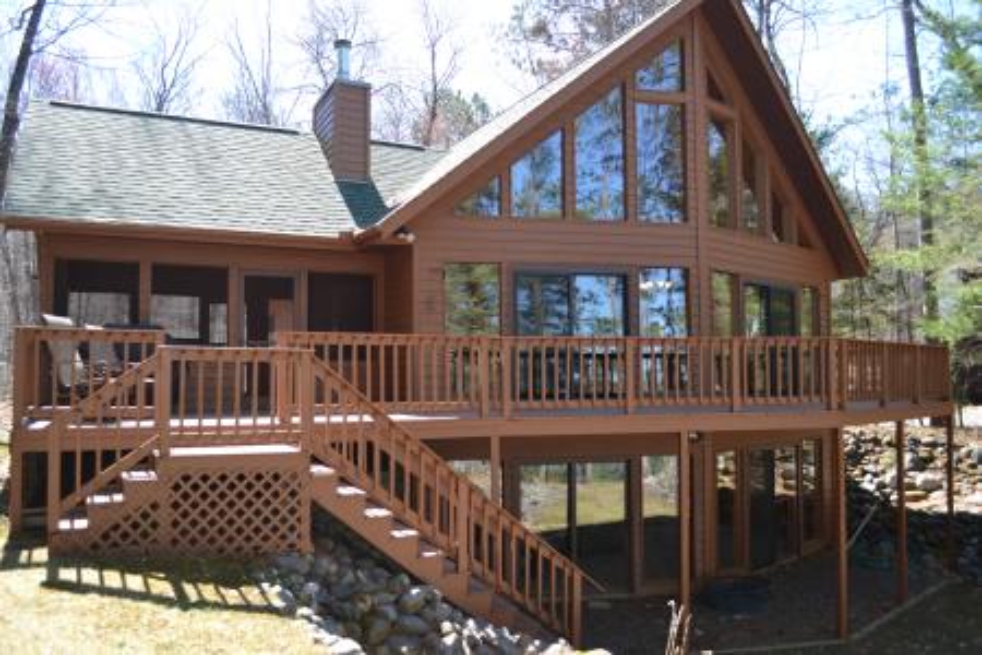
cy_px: 328
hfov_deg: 67.4
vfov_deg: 47.9
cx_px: 491
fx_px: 736
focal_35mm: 27
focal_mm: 18
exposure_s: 1/125
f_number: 4
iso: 100
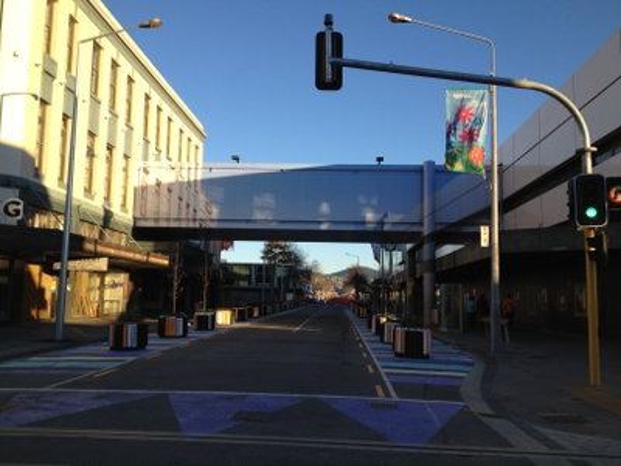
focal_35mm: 35
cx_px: 310
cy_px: 233
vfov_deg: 40.7
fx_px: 628
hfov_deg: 52.6
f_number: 2.4
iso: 50
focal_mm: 4.28
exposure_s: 1/600
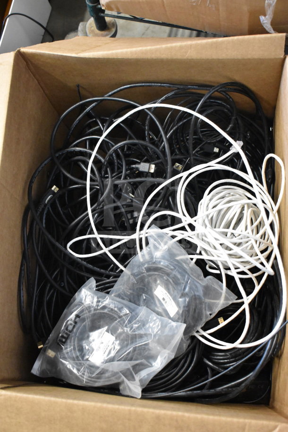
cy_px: 216
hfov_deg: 29.9
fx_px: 540
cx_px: 144
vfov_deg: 43.6
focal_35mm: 45
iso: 5600
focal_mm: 30
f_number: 4.2
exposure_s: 1/50
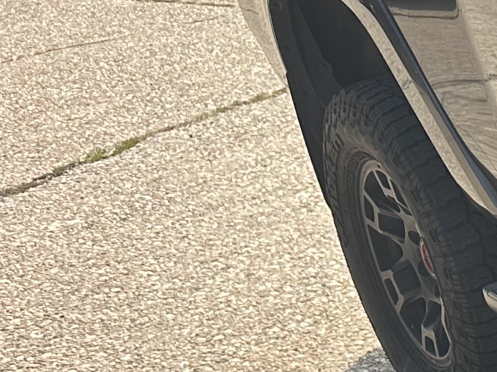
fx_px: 1680
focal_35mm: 117
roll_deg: +5.6
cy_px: 379
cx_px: 1203
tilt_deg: -22.2
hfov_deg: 12.8
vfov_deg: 12.5
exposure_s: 1/1949
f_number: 1.78
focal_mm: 6.86
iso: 80
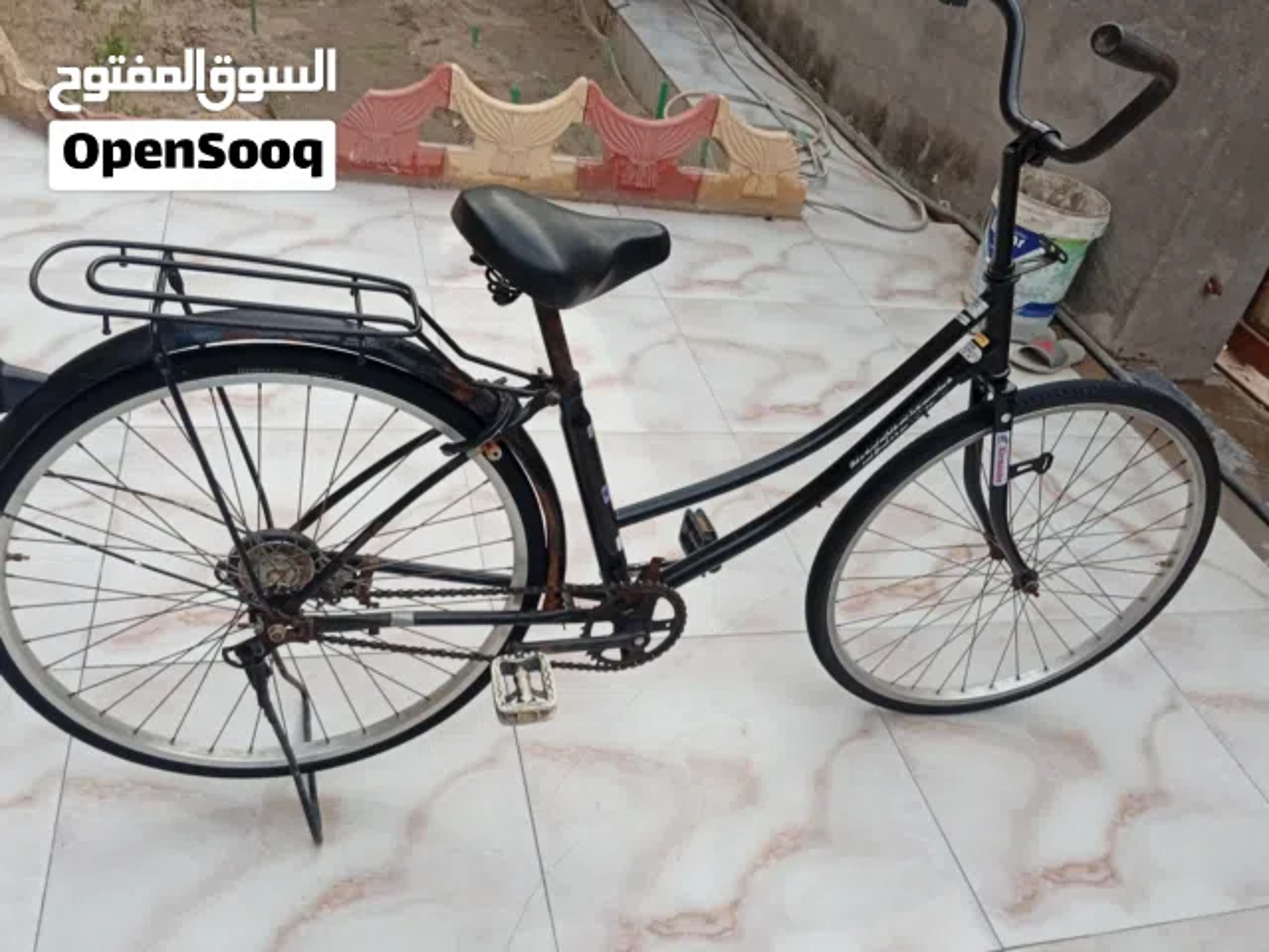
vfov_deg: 46.8
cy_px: 476
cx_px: 634
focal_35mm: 30
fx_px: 1100
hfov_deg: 60.0
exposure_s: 1/50
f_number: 1.8
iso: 117
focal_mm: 3.98
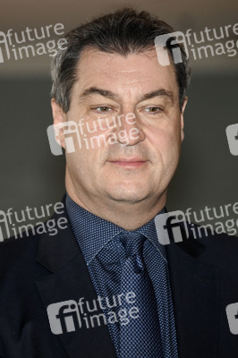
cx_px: 119
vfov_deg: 9.0
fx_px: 2285
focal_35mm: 230
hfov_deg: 6.0
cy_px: 179
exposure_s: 1/160
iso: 2000
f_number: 6.3
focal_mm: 230
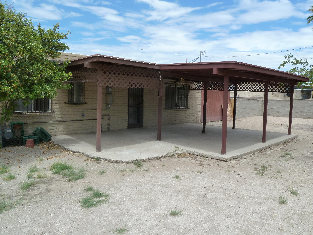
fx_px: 226
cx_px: 156
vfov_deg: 54.9
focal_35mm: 25
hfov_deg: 69.4
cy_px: 118
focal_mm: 4.1
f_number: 5
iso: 125
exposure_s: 1/400
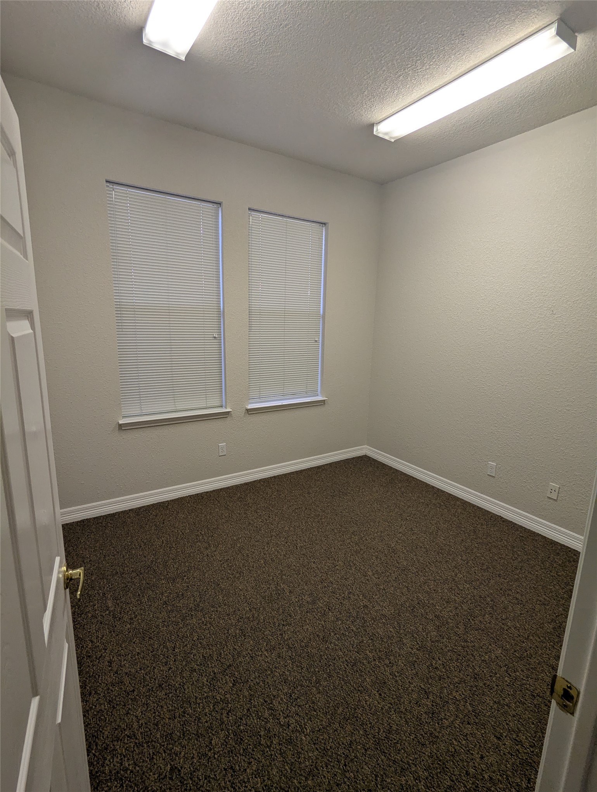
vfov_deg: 94.4
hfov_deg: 78.3
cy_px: 396
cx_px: 298
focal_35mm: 16
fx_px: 367
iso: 93
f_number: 2.2
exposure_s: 1/40
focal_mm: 2.35
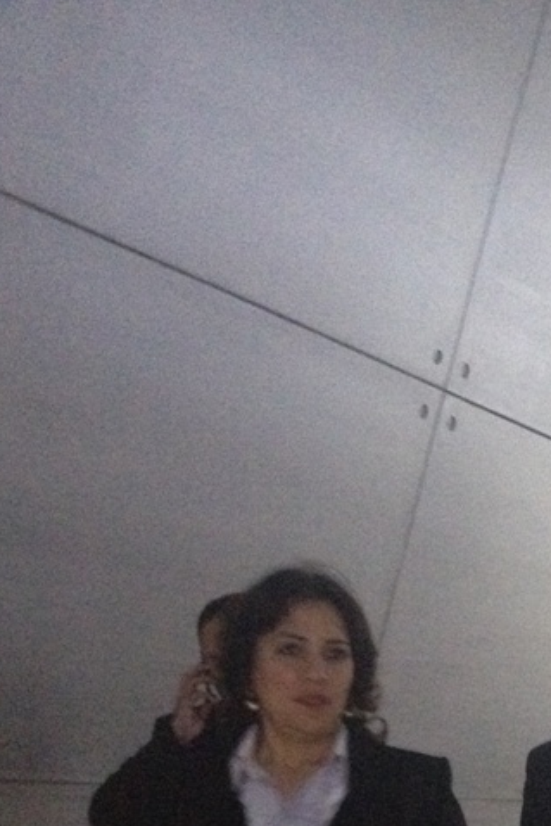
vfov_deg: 24.4
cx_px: 611
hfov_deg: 16.9
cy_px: 883
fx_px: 1789
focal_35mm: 78
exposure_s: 1/15
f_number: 2.4
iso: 800
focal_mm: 4.28
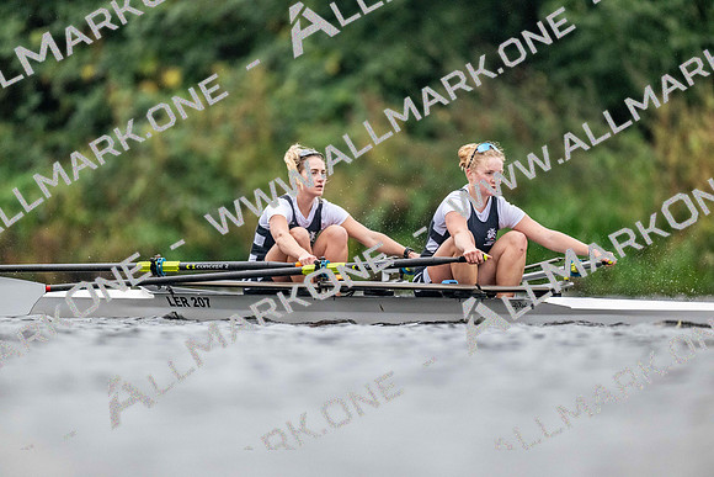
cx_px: 357
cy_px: 238
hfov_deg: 3.4
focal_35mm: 600
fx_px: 11902
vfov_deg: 2.3
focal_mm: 600
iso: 4500
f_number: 4
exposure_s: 1/2500
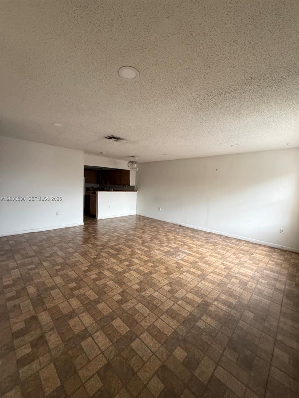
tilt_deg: -4.0
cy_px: 199
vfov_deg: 102.1
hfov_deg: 85.7
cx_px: 150
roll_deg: -3.2
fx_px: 161
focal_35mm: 14
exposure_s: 1/95
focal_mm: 2.22
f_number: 2.2
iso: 320
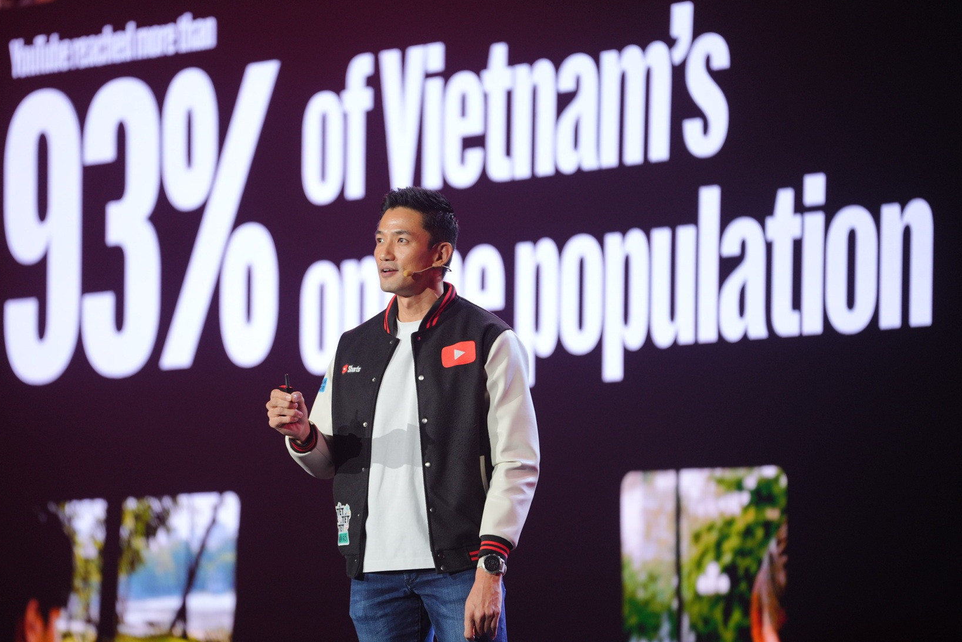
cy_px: 317
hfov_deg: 8.8
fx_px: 6253
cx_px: 404
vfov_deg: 5.9
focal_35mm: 234
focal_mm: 200
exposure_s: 1/200
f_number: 2.8
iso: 640
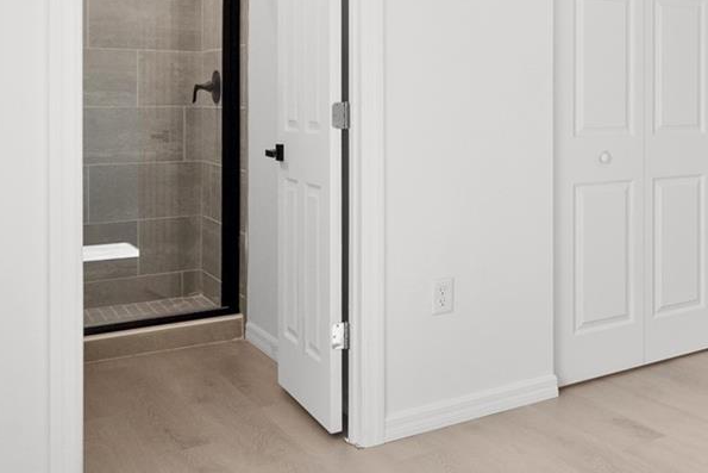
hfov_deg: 37.7
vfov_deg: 30.7
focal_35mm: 43
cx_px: 784
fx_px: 846
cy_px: 117
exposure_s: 1/20
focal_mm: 16
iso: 400
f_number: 8
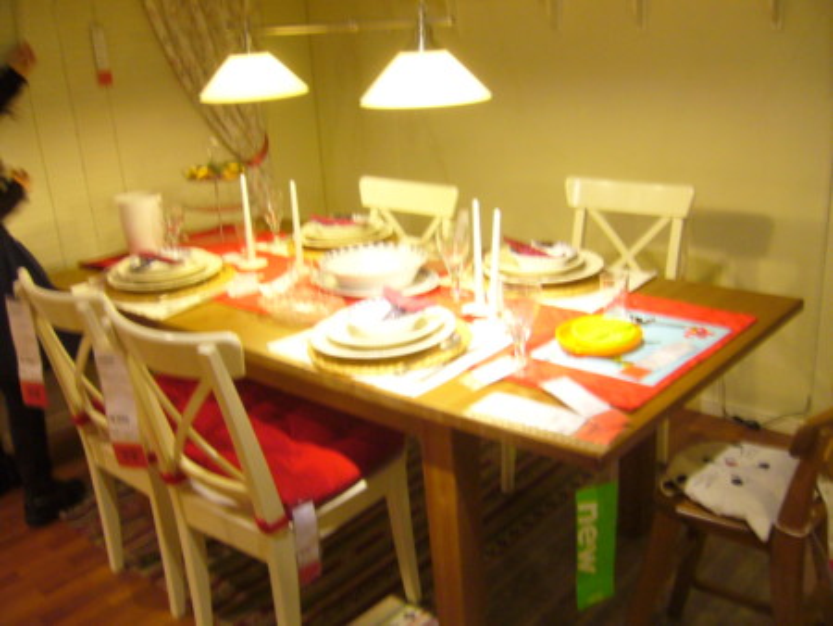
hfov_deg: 52.6
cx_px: 416
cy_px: 313
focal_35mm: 35
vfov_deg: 40.7
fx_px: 843
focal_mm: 5.8
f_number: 2.8
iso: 200
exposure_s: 1/8
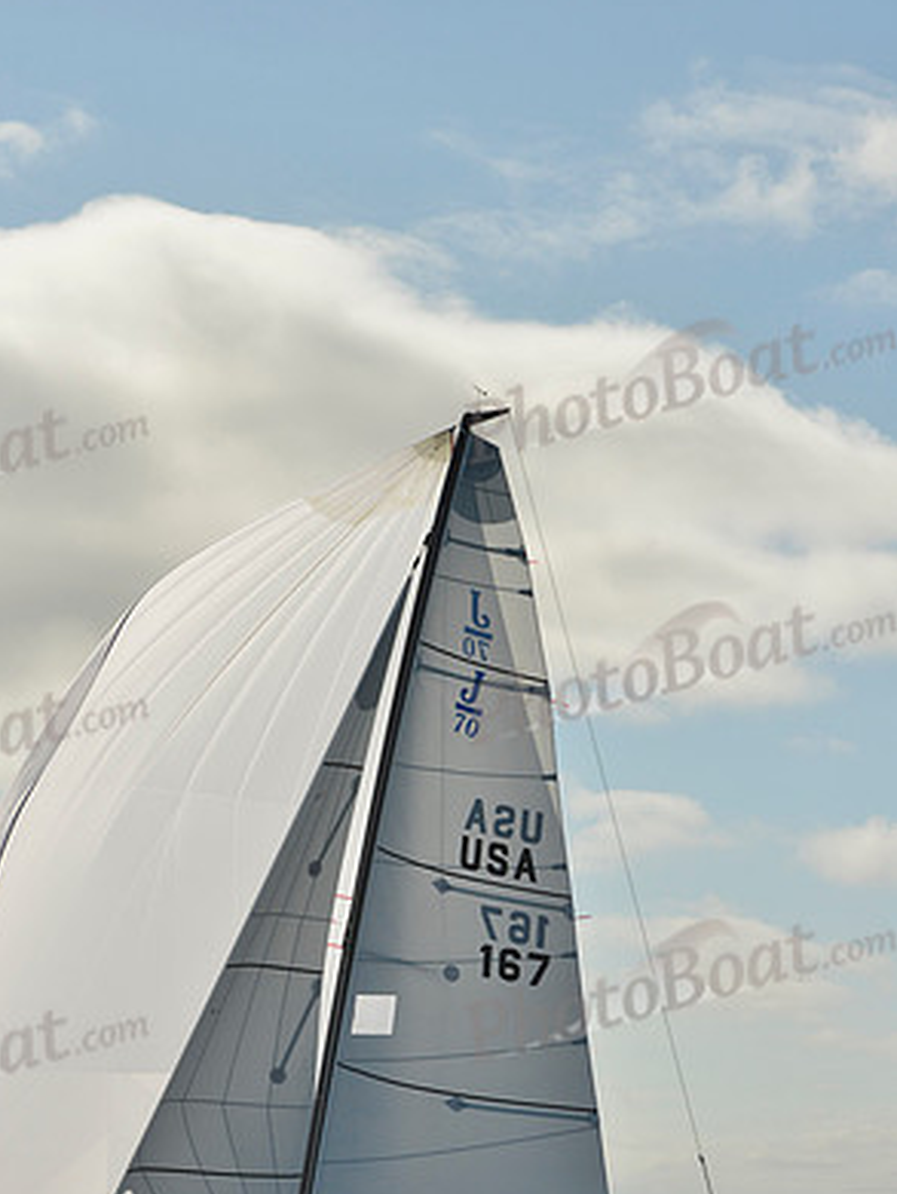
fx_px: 3451
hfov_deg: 14.8
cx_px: 308
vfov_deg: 19.5
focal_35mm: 100
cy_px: 869
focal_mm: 70
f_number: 11
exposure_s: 1/1600
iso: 400
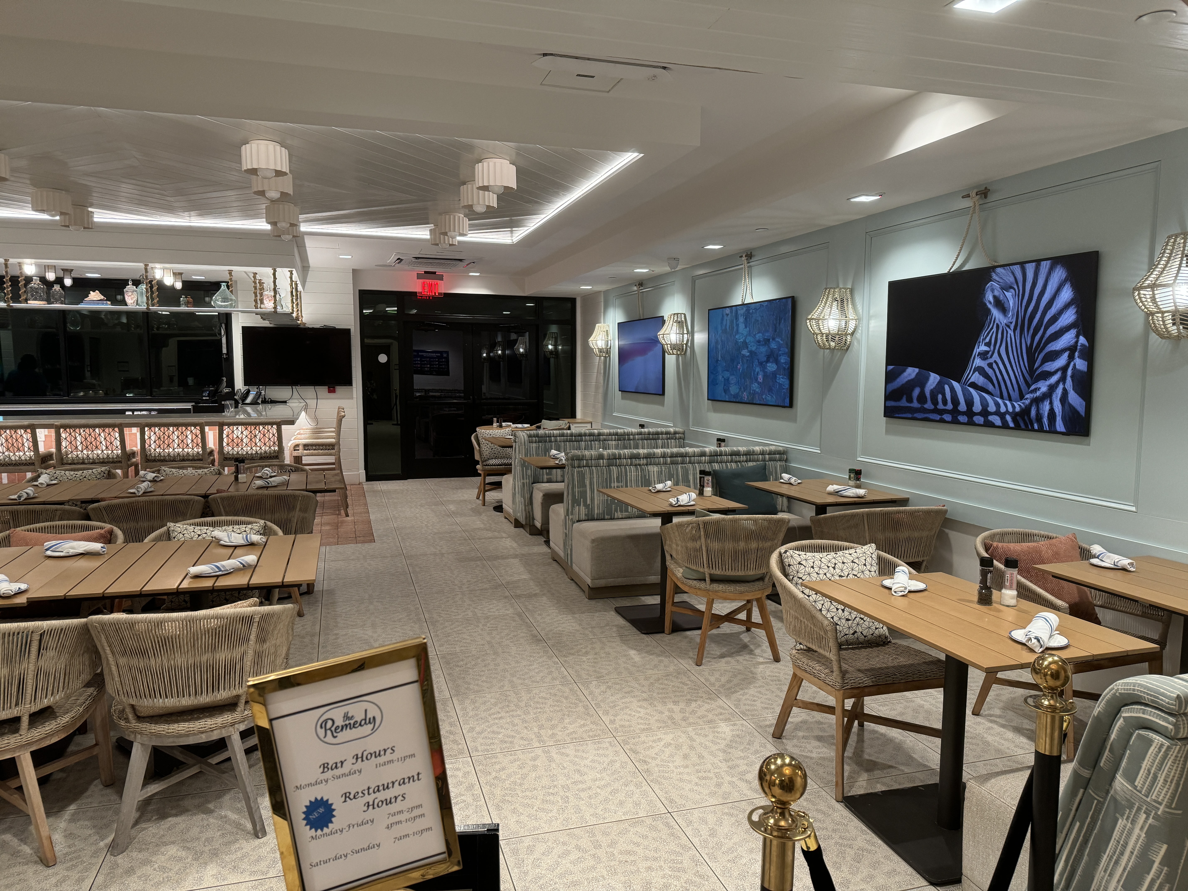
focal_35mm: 24
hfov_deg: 71.6
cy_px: 446
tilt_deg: -5.8
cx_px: 594
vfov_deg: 56.8
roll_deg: +0.3
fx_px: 824
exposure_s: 1/57
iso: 250
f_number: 1.78
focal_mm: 6.76
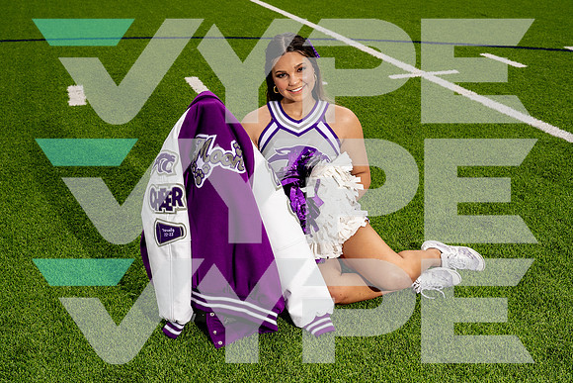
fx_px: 700
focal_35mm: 44
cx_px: 286
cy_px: 192
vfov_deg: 30.5
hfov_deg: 44.5
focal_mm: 44
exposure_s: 1/250
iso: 100
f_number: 8
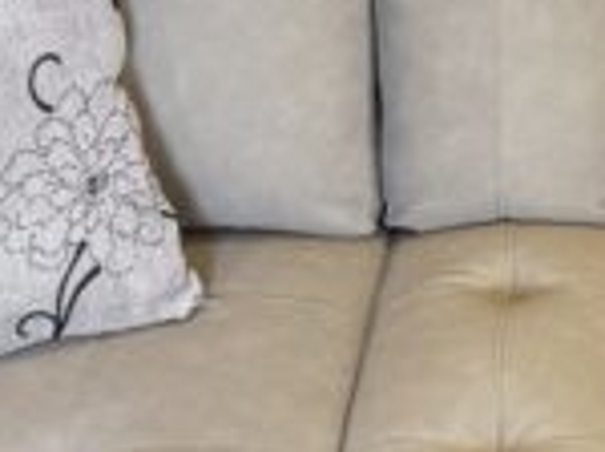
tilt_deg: -29.3
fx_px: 2146
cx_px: 553
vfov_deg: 12.0
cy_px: 101
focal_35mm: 123
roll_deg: +1.1
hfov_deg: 15.8
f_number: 1.78
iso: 200
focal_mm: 6.76
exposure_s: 1/86
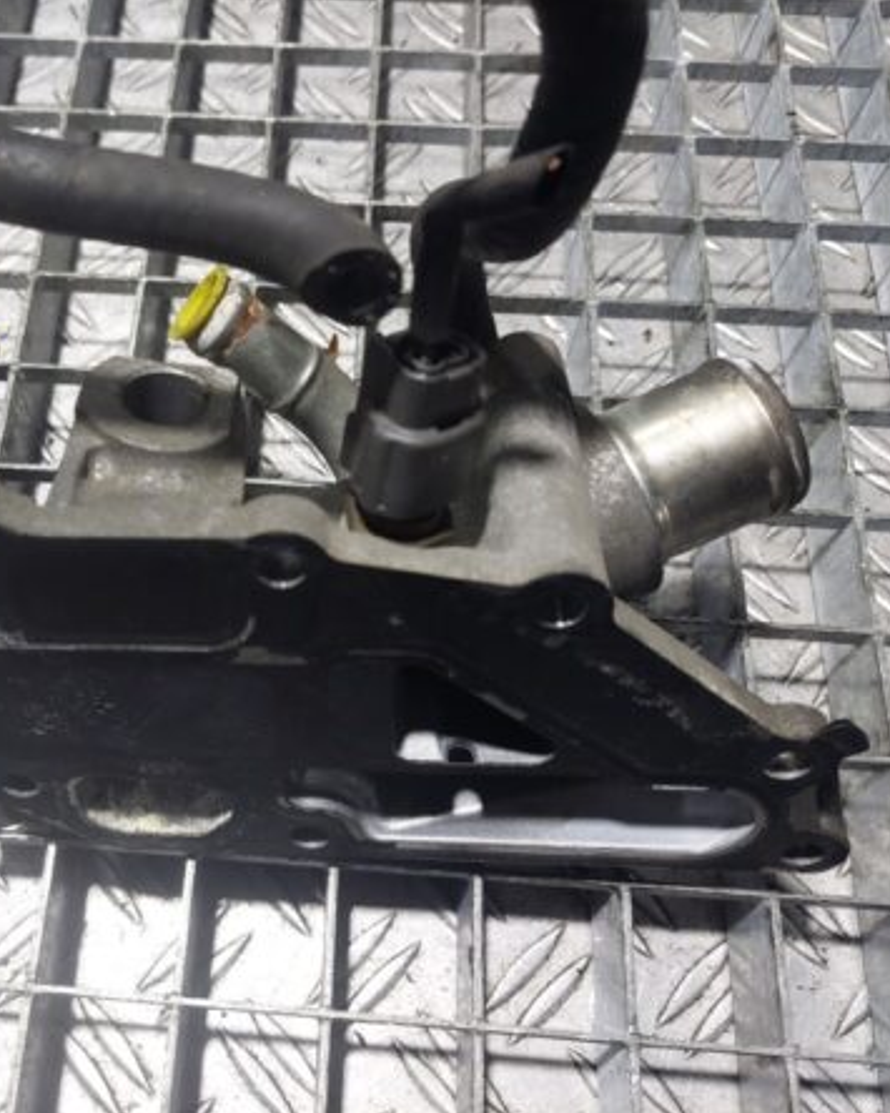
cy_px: 559
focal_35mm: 33
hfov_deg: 43.7
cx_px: 278
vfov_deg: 54.2
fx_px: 1087
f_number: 1.8
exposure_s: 1/50
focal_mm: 5.23
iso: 160
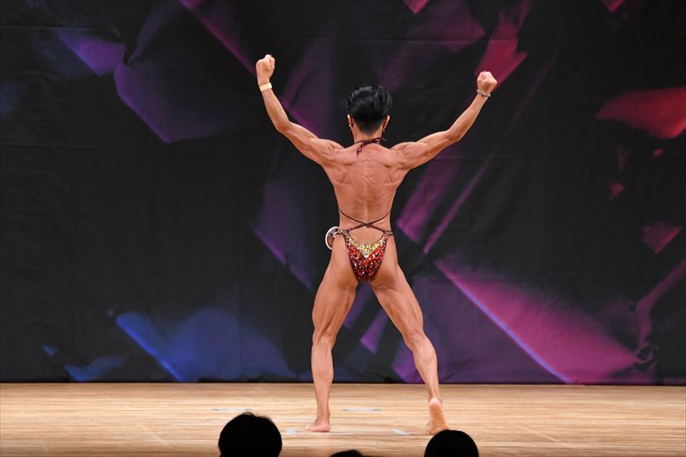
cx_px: 343
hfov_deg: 7.2
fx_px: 5428
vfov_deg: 4.8
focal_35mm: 285
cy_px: 228
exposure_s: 1/400
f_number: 5.6
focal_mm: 190
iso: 3200
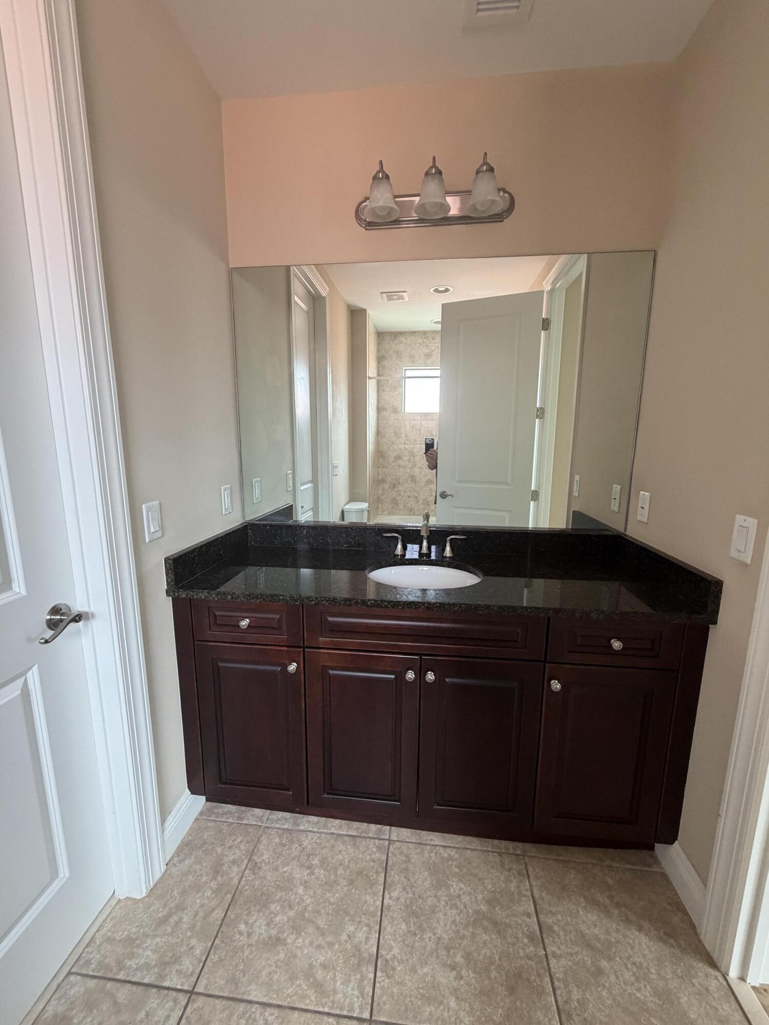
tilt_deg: -9.3
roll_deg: -0.5
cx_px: 384
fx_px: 415
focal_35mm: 14
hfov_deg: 85.7
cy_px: 512
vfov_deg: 102.1
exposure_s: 1/102
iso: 320
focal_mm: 2.22
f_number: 2.2
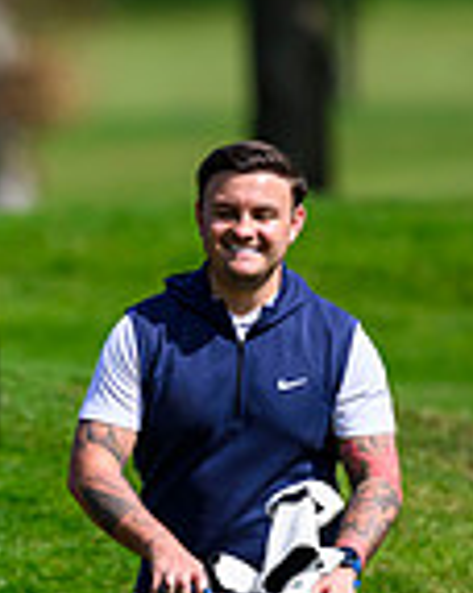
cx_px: -432
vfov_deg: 1.3
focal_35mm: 1527
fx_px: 26778
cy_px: 388
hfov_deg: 1.0
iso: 500
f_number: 3.5
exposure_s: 1/6400
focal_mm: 400
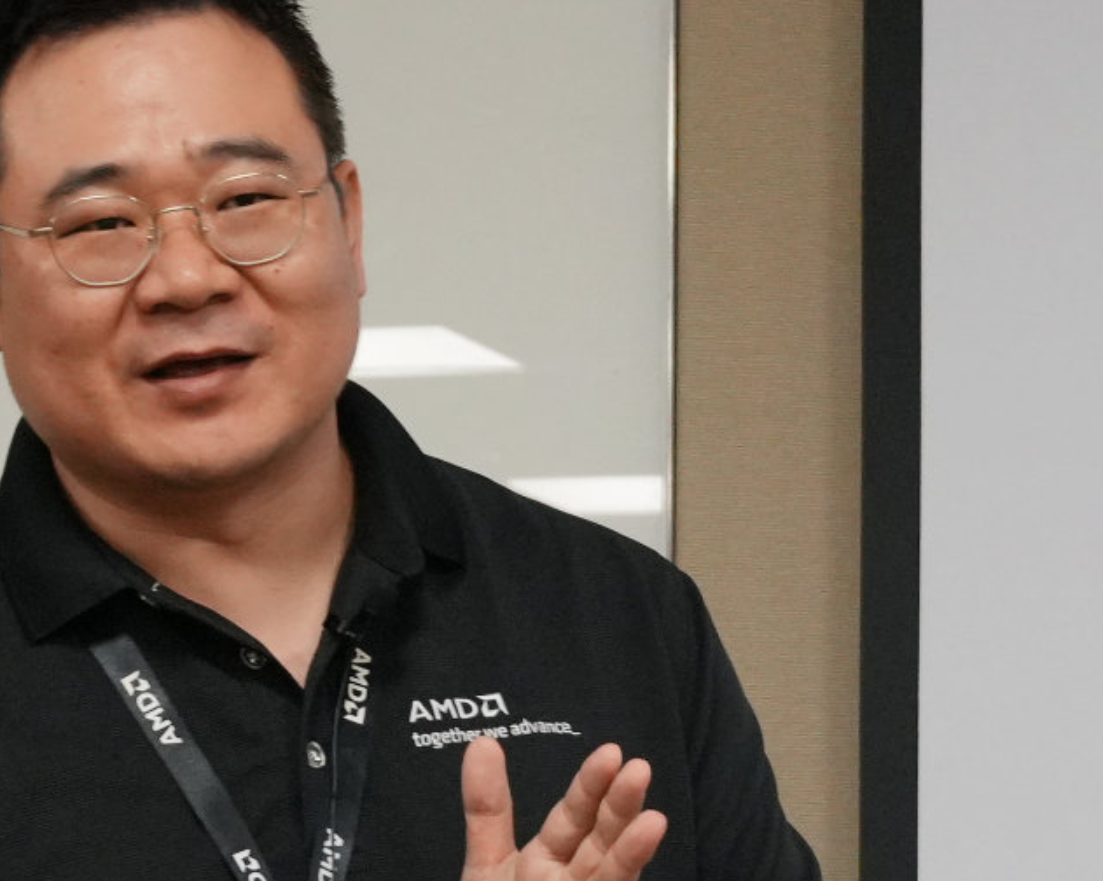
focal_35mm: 119
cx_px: 182
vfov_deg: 12.9
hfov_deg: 16.0
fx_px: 3881
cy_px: 642
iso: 2000
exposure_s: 1/80
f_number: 5.6
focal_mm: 41
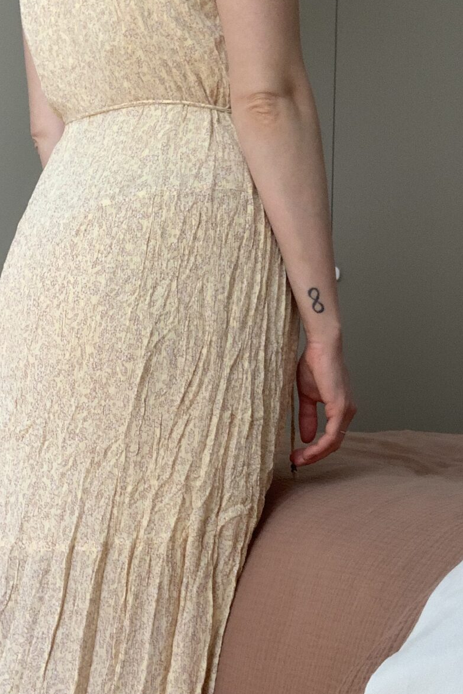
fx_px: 1119
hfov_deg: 23.4
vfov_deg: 34.5
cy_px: 324
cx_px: 246
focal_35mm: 58
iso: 100
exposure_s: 1/60
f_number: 2.2
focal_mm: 2.87
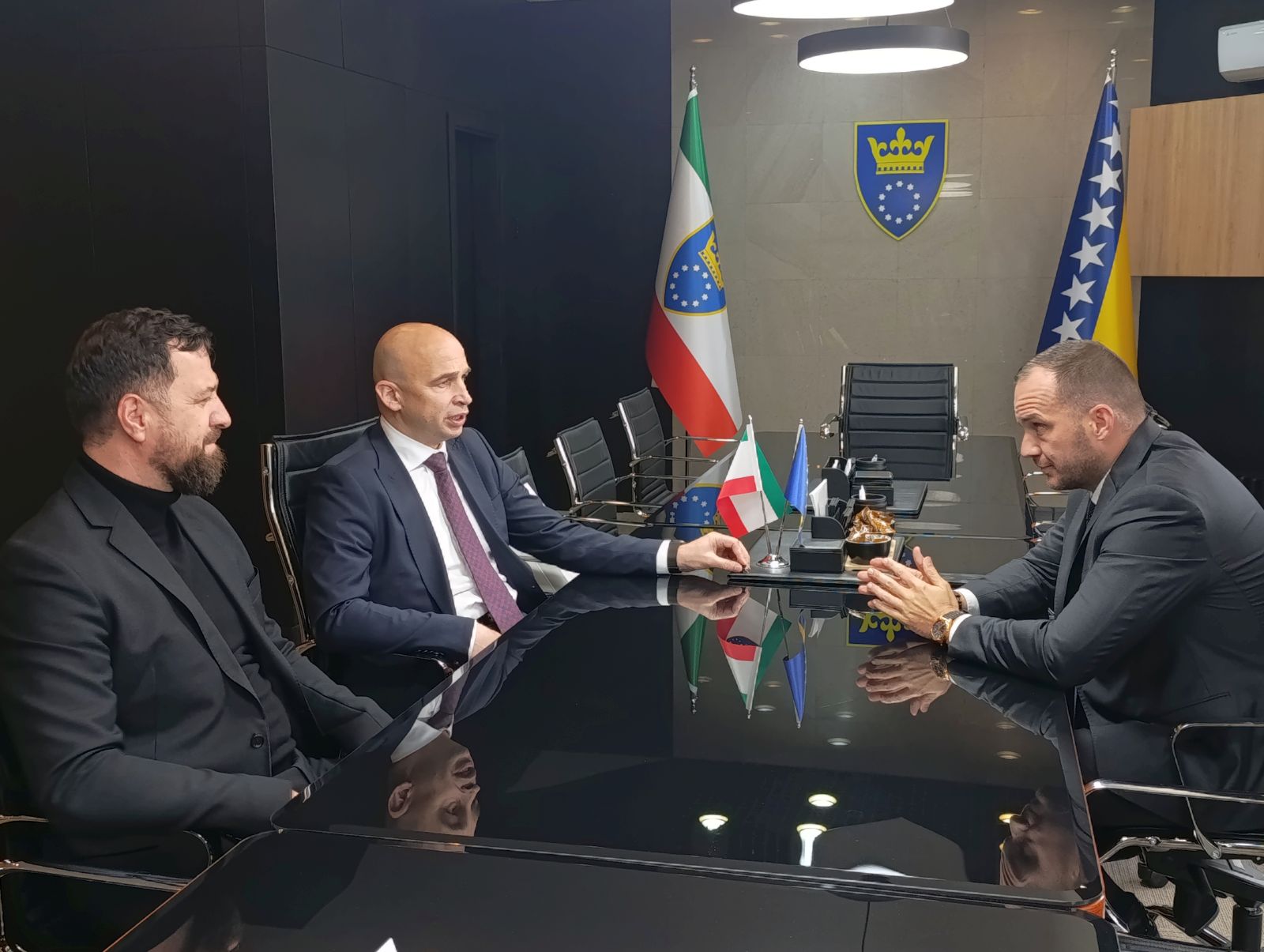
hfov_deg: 50.1
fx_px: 1353
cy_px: 476
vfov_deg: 38.8
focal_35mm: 37
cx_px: 632
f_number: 1.6
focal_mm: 6.14
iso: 500
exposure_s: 1/100
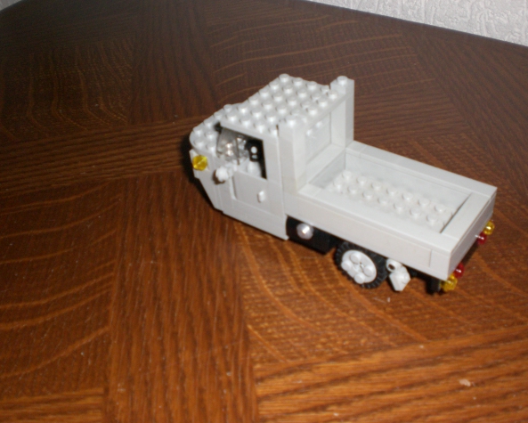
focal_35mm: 40
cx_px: 265
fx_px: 625
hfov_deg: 45.8
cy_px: 212
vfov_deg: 37.4
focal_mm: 6.3
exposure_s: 1/60
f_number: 3.1
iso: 200
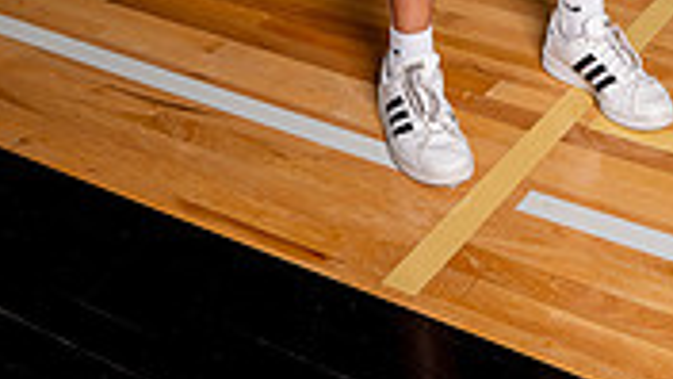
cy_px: -459
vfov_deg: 13.0
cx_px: 501
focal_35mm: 76
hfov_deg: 27.5
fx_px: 1356
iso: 640
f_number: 7.1
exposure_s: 1/200
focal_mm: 28.3
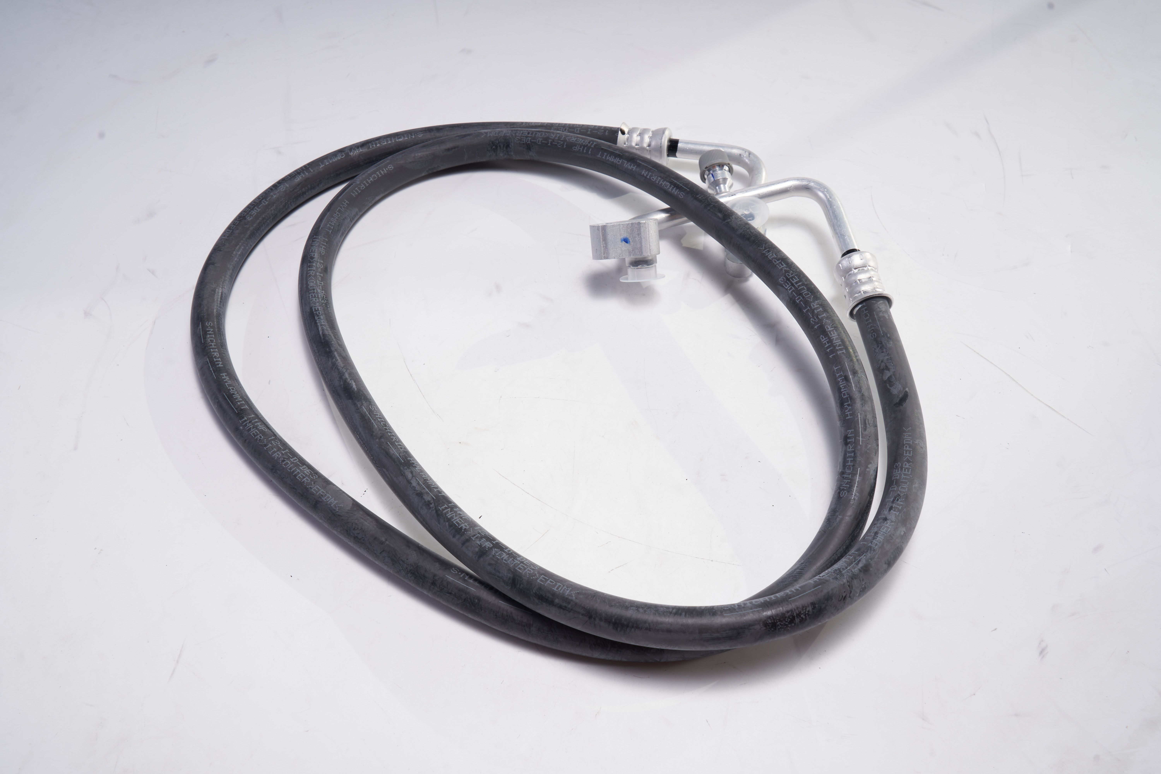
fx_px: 1000
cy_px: 387
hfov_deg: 60.3
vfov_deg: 42.3
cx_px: 580
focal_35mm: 31
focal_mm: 31
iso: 64
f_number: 13
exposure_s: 1/125
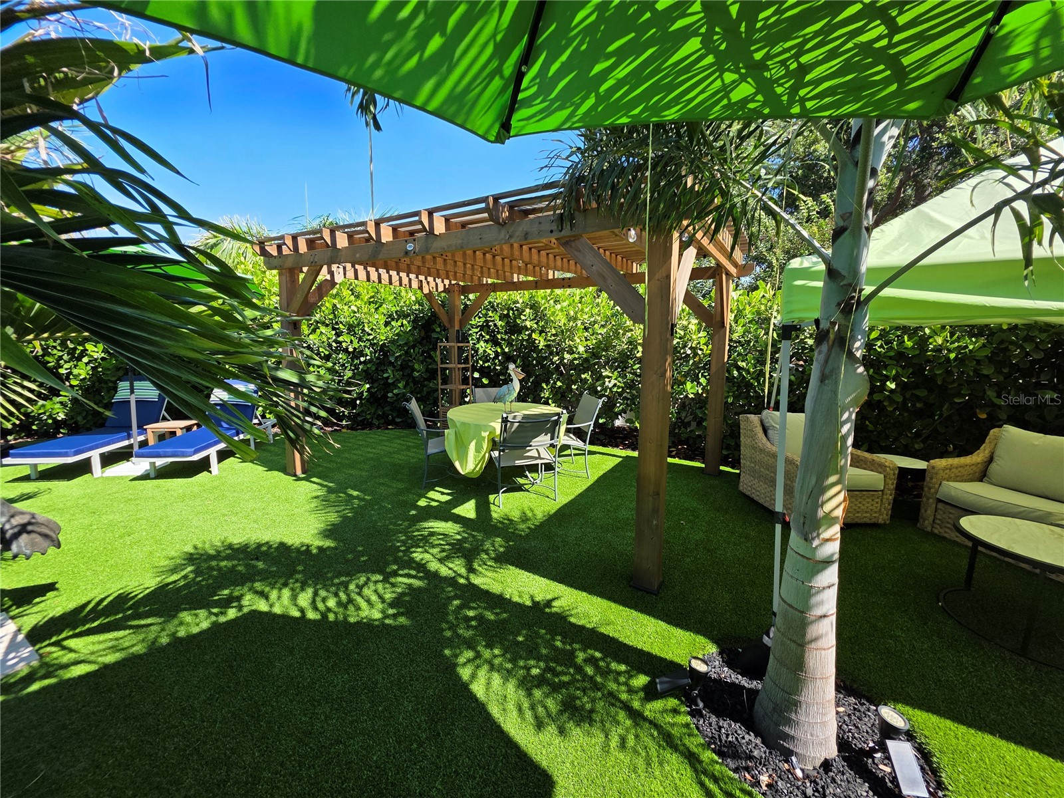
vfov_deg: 89.9
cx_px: 532
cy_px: 399
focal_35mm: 13
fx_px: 400
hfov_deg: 106.2
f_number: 1.9
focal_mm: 2.2
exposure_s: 1/873
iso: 40
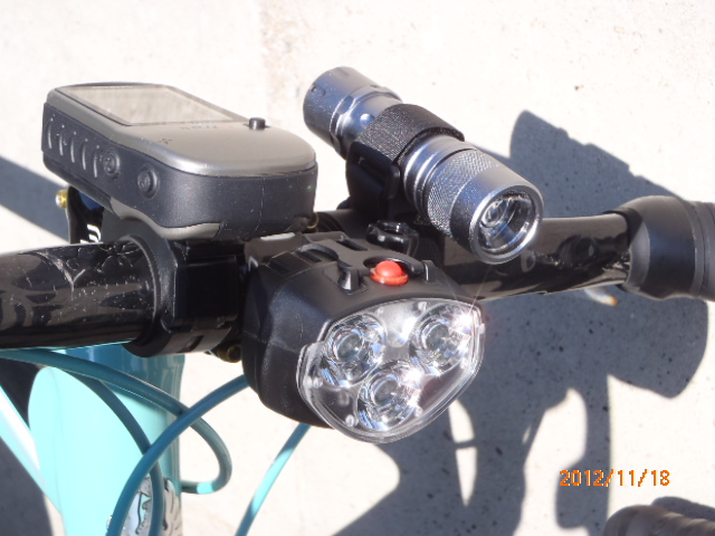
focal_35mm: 91
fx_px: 1880
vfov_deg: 16.2
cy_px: 268
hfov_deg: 21.5
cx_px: 358
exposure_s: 1/200
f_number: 4.7
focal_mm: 16.25
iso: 80
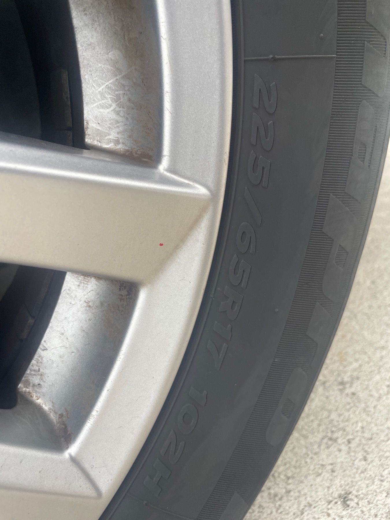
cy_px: 260
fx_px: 391
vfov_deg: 67.3
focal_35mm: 26
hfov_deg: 53.1
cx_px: 195
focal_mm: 4.2
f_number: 1.6
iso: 100
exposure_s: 1/121
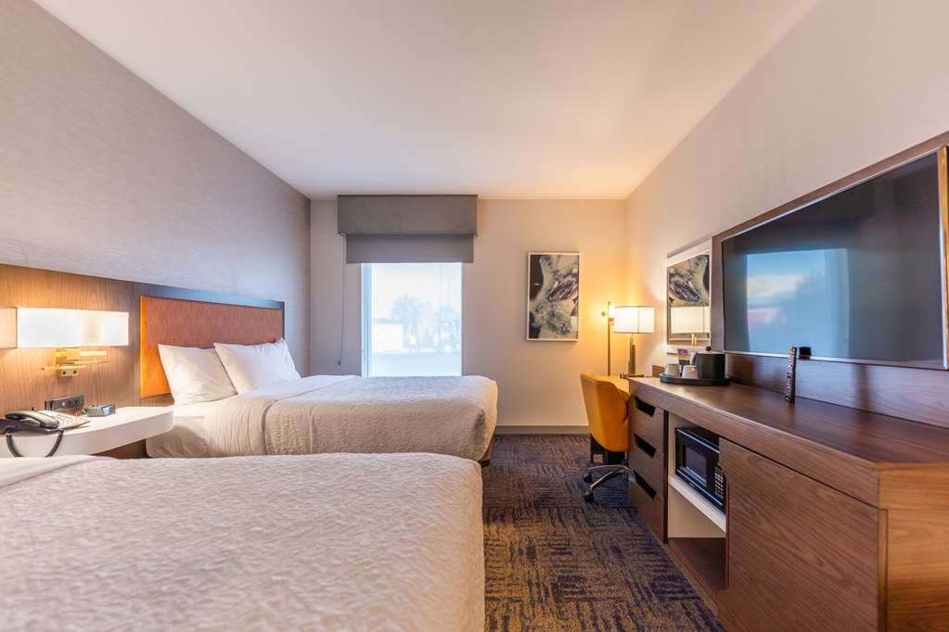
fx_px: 369
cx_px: 474
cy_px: 316
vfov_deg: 81.2
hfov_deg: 104.3
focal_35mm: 14
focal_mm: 14
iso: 50
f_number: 2.8
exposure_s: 1/25
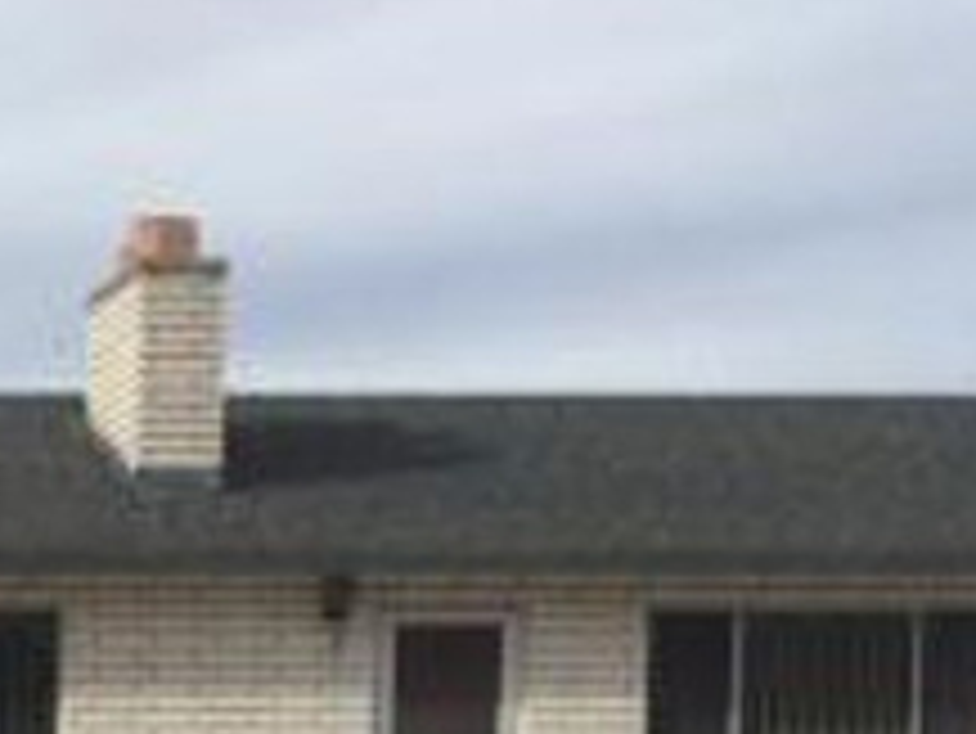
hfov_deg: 12.7
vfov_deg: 9.8
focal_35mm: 146
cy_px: 1153
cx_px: -598
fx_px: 4119
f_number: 2.4
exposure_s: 1/1481
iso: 25
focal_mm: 3.3
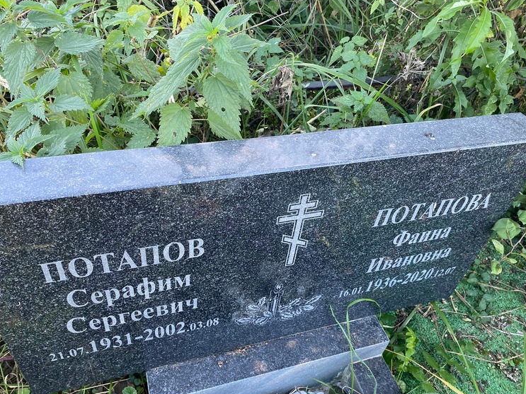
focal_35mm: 28
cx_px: 261
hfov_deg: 63.5
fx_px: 425
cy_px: 205
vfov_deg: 49.7
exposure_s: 1/121
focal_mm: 4.25
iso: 100
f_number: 1.8
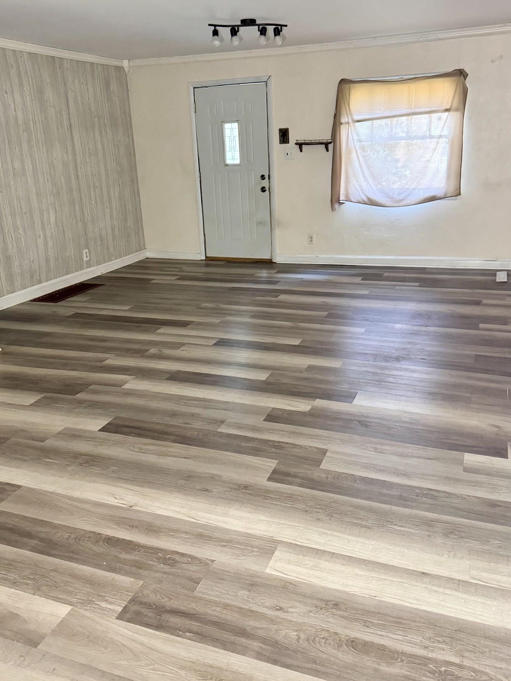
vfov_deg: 59.9
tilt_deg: -15.0
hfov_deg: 46.8
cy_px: 318
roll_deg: +2.0
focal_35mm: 30
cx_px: 248
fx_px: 591
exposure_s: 1/60
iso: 800
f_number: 1.78
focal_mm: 6.76
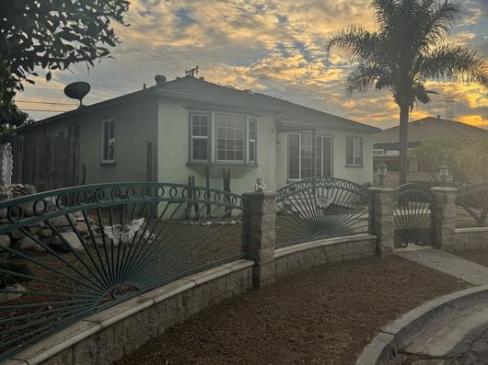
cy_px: 159
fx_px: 409
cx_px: 285
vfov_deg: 48.1
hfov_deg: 61.3
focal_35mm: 29
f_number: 1.78
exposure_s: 1/1215
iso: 80
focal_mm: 6.76
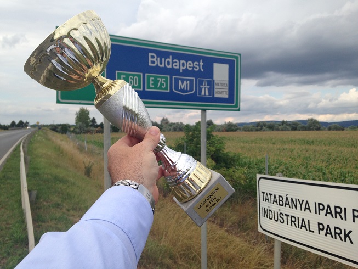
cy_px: 134
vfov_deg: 43.0
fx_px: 341
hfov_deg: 55.3
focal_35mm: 33
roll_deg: -0.3
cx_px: 179
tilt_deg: -1.4
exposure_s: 1/1085
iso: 50
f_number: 2.4
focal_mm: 4.12
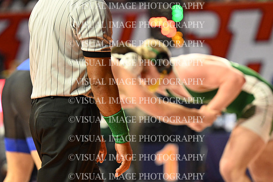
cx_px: 136
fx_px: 1707
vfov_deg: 6.1
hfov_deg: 9.1
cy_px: 91
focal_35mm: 225
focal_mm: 150
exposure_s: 1/1000
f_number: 3.2
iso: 4500
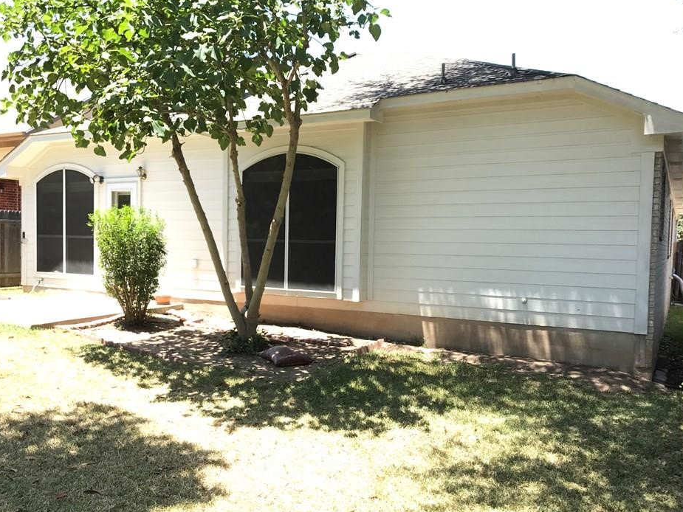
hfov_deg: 58.3
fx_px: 612
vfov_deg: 45.4
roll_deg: -0.4
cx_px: 327
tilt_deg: -3.8
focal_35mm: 31
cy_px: 277
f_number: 1.8
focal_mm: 3.99
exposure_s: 1/411
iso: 20
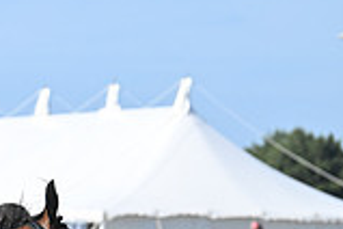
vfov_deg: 2.8
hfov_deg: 4.2
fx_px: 4687
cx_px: -237
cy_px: 371
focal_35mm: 492
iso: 400
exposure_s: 1/2000
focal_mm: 135
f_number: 5.6
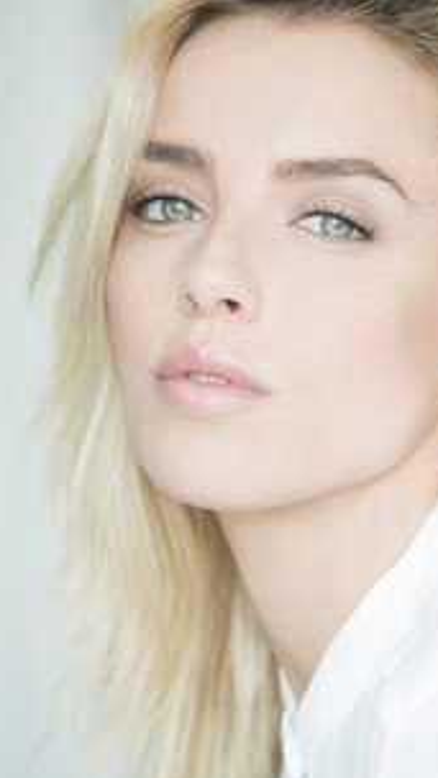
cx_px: 328
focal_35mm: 310
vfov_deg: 7.0
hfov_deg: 3.9
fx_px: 6401
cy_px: 406
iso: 1600
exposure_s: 1/400
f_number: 2.8
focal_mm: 200
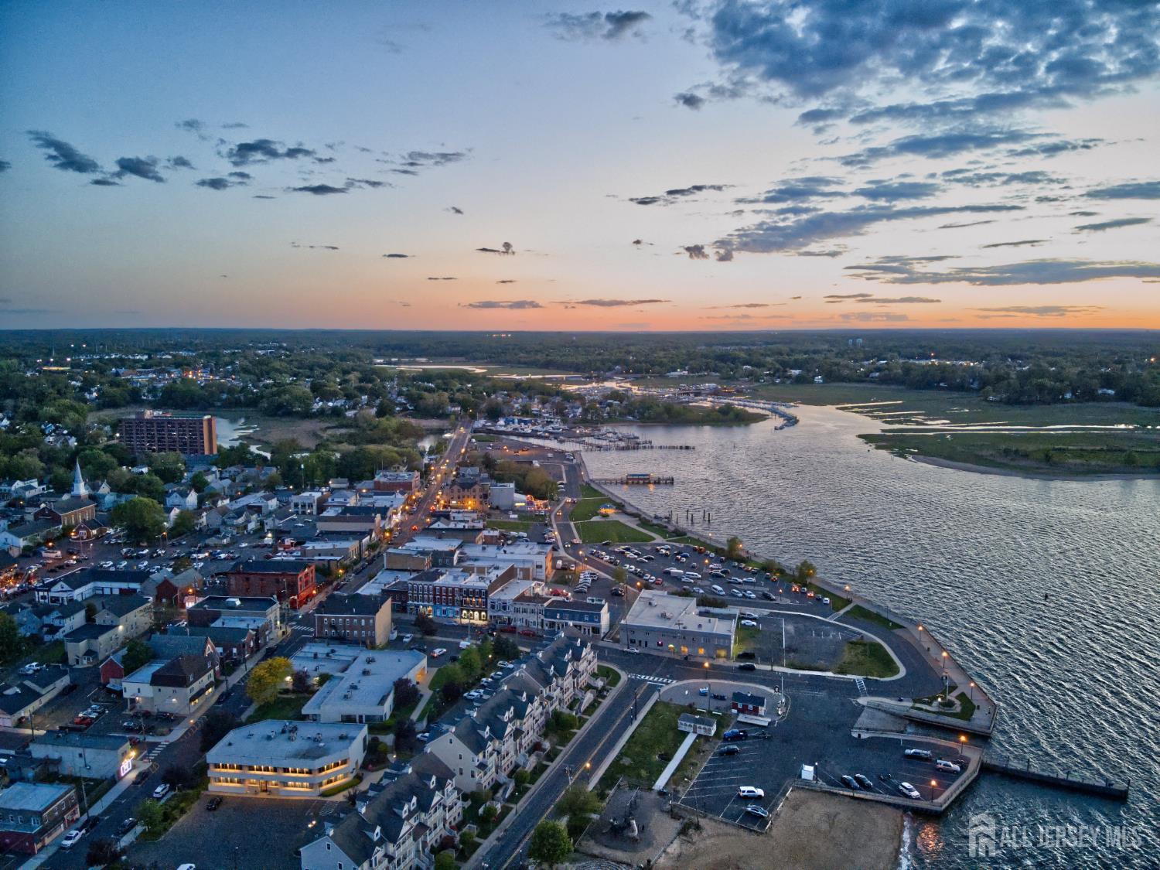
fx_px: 804
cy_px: 435
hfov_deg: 71.6
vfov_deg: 56.8
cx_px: 580
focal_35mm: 24
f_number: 2.8
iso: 1600
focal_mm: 4.5
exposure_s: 1/60
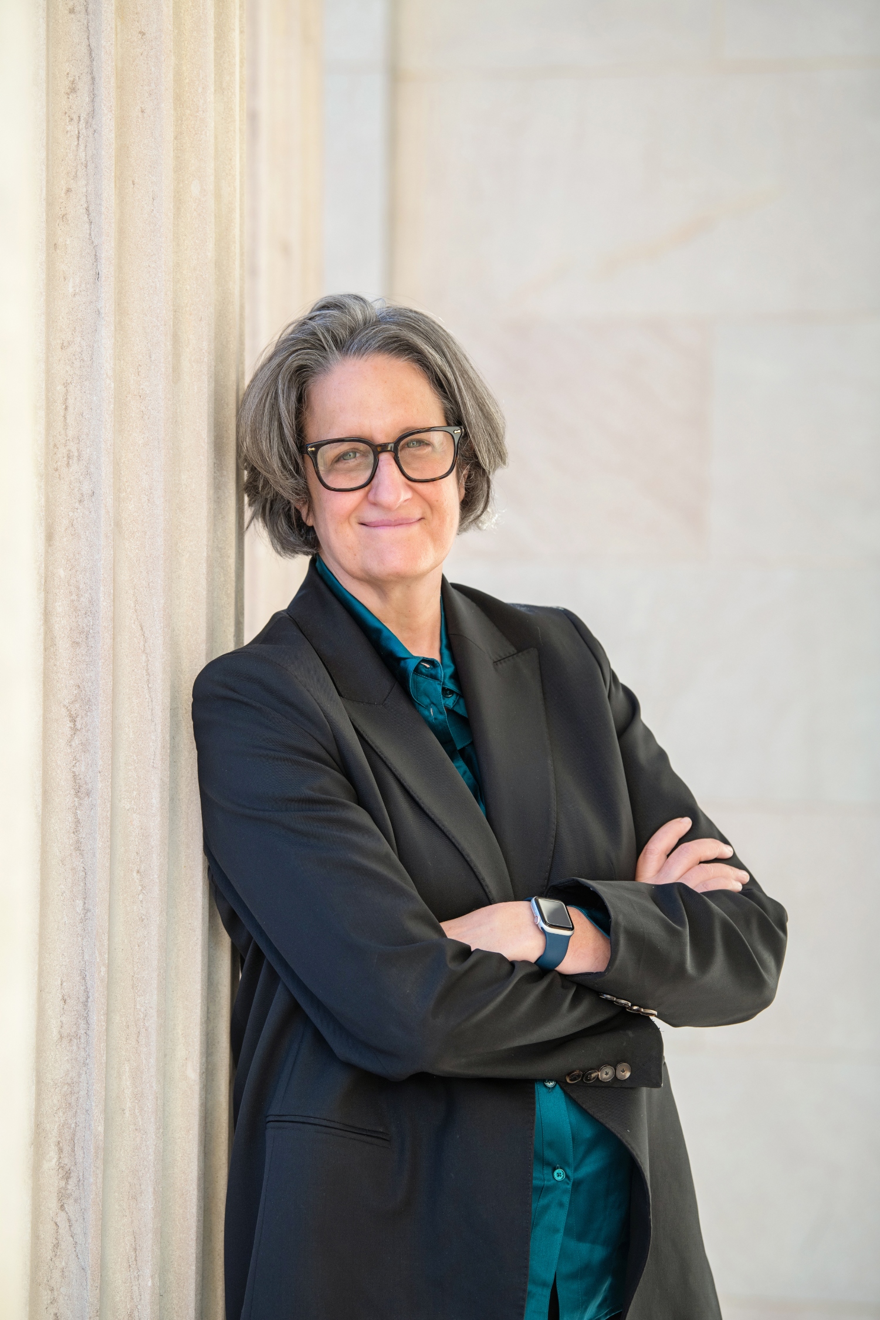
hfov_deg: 10.5
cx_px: 440
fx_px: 4766
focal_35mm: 130
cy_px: 660
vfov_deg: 15.8
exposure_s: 1/250
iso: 200
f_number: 4
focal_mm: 130
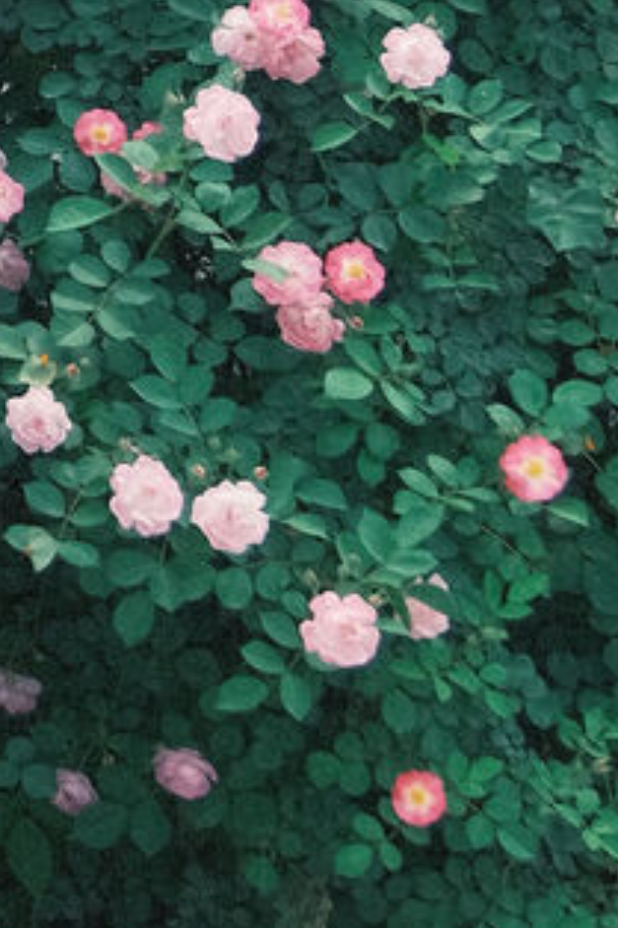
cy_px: -579
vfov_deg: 12.9
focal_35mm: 149
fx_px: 3841
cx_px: -1150
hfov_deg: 8.0
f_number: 2.8
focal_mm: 17.6
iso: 160
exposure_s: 1/1000
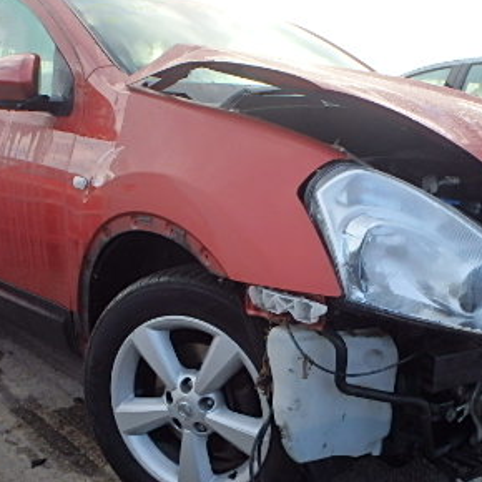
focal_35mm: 41
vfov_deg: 40.8
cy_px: 283
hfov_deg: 40.6
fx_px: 646
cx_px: 307
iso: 125
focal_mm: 3.7
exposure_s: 1/400
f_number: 3.5
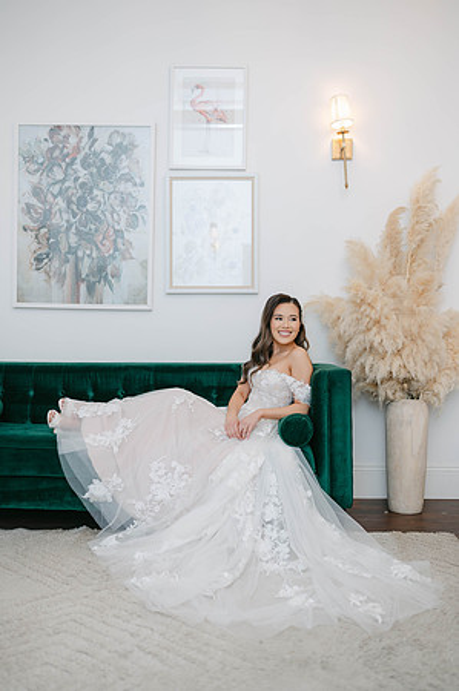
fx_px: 671
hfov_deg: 37.8
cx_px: 230
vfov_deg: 54.5
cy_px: 346
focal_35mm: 35
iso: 100
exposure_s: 1/60
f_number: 2
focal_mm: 35
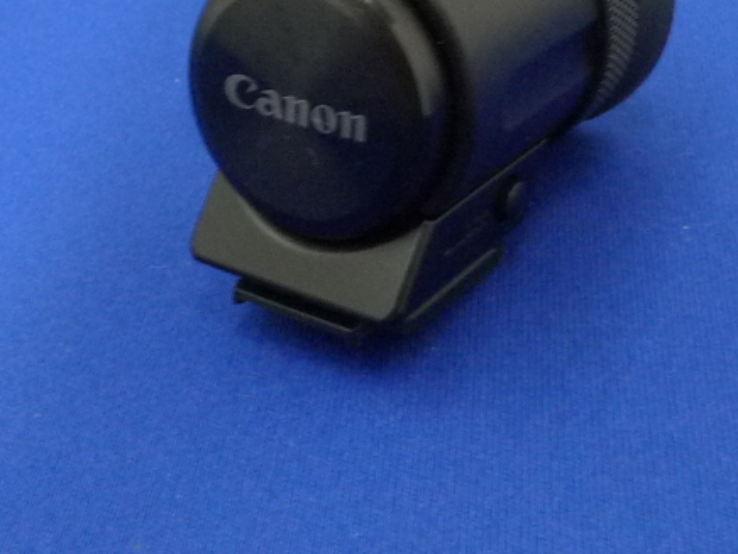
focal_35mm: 66
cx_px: 440
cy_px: 63
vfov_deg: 21.8
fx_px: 1407
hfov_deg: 29.3
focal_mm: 5.1
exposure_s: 1/10
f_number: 8
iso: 400
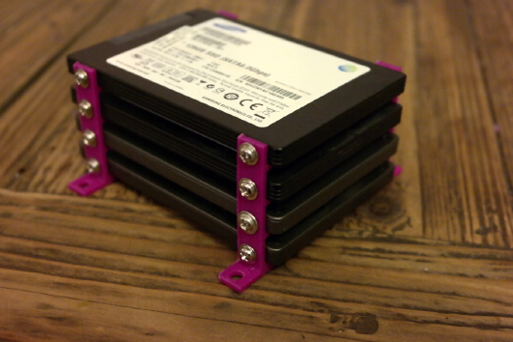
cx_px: 240
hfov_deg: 38.2
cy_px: 163
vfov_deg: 26.0
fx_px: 741
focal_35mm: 52
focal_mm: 30
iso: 3200
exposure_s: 1/15
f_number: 4.5
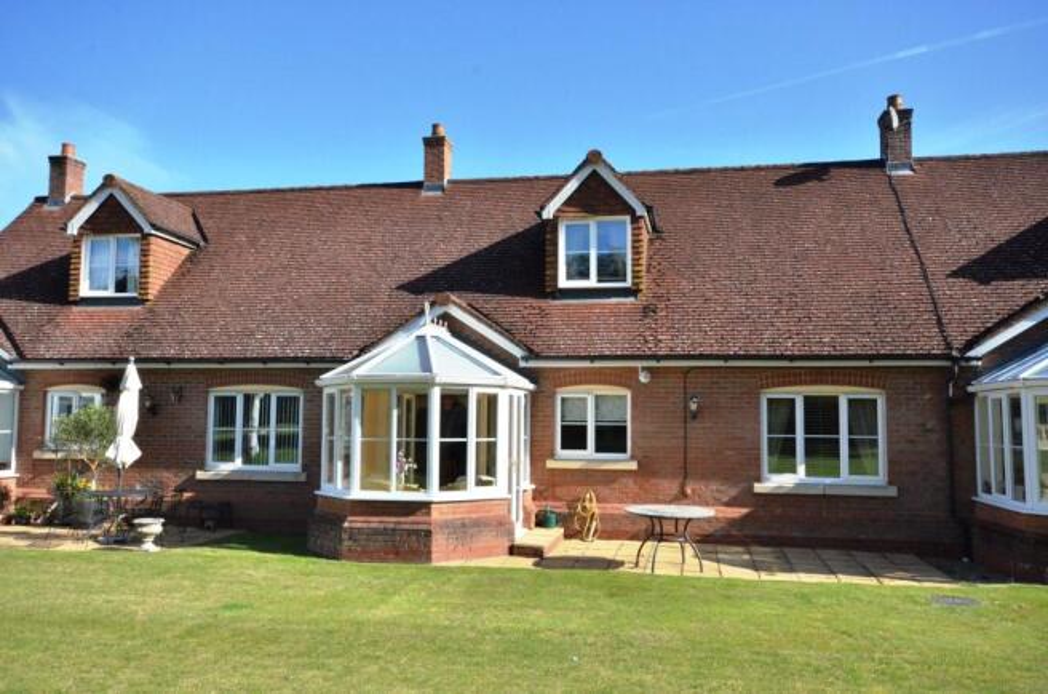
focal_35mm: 30
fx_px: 871
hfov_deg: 62.0
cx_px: 524
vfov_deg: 43.4
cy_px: 347
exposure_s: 1/2500
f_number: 13
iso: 3200
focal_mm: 20
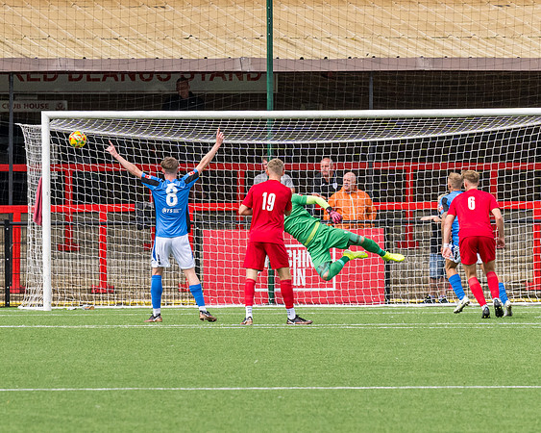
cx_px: 95
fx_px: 8158
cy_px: 298
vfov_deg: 3.0
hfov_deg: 3.8
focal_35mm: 510
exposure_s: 1/2500
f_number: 6.3
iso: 800
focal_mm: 170
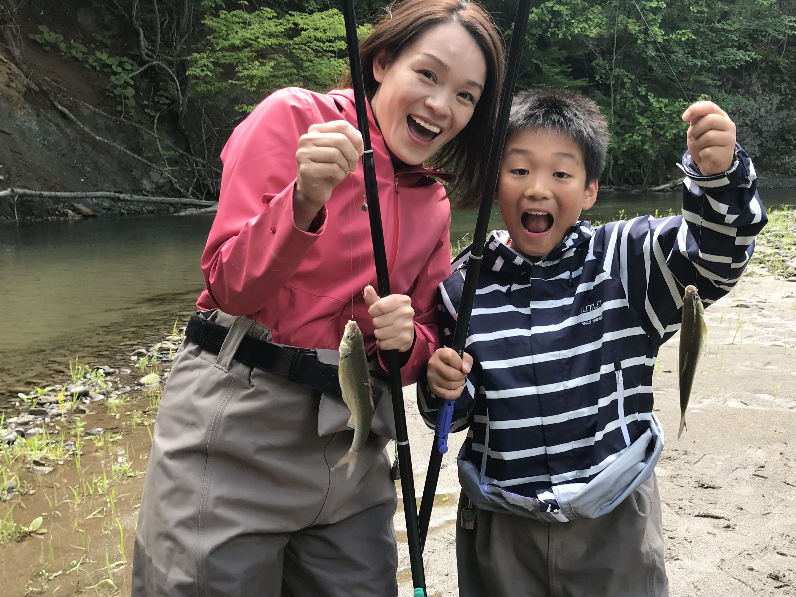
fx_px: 897
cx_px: 498
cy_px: 327
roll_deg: -0.5
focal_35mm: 39
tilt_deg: -11.5
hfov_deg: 47.4
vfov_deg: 36.8
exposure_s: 1/237
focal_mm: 3.99
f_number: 1.8
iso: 20
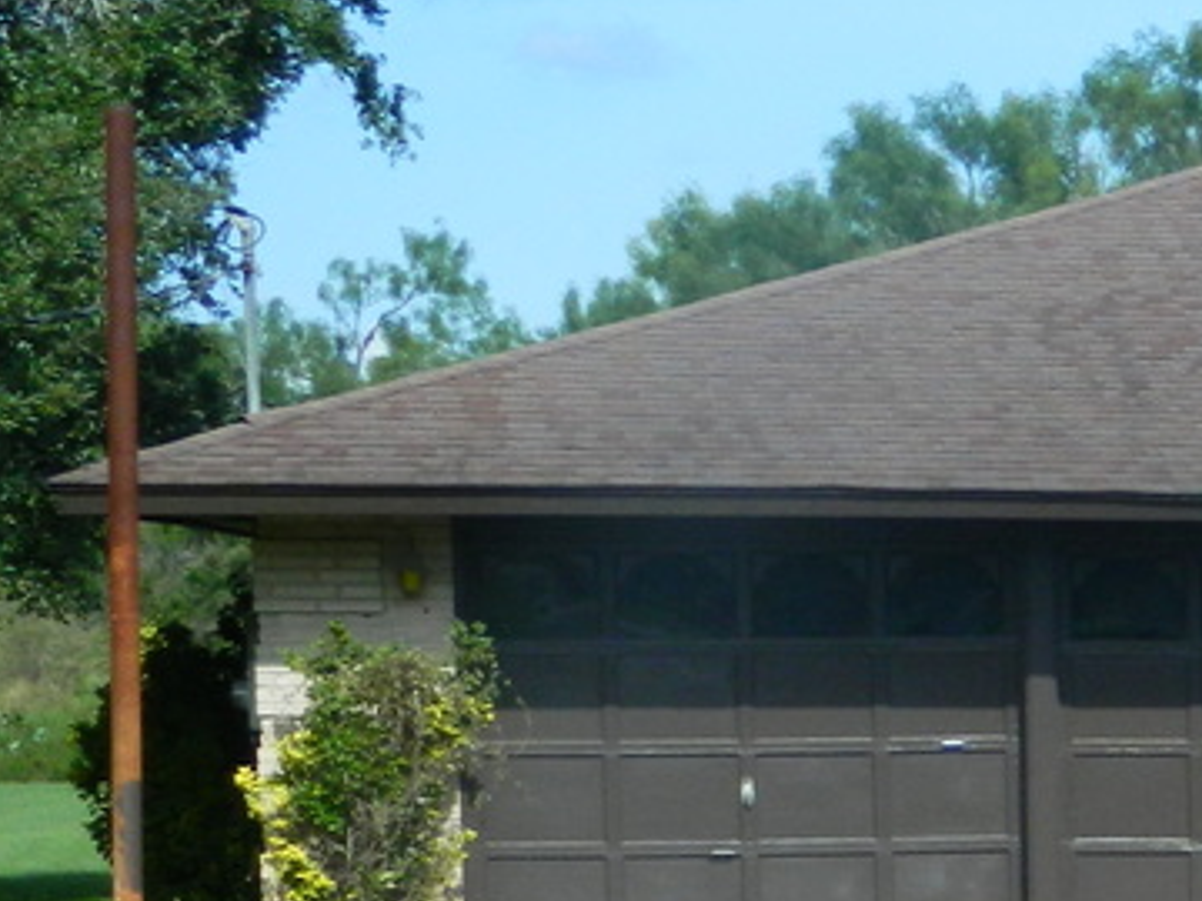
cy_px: 1275
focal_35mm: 164
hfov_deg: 11.3
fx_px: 5695
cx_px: 2120
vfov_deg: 8.9
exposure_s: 1/800
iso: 80
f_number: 3.5
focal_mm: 7.3
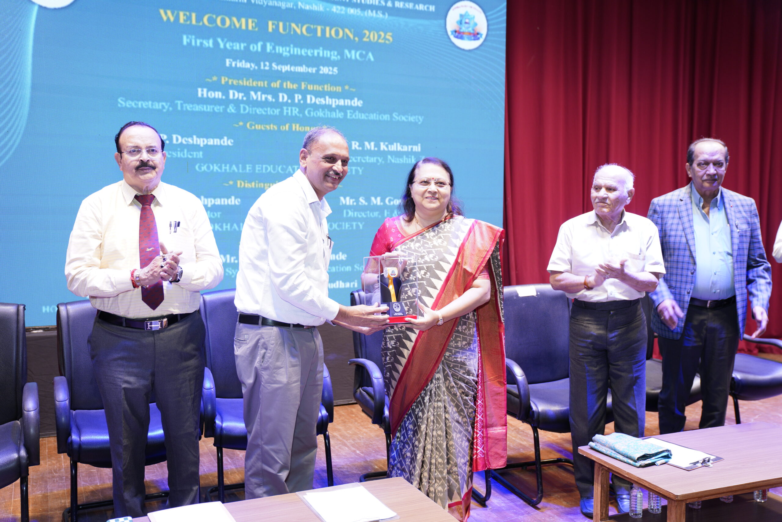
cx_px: 391
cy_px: 261
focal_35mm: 36
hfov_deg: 53.1
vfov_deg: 36.9
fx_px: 782
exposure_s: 1/100
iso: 400
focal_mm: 36
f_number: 2.8
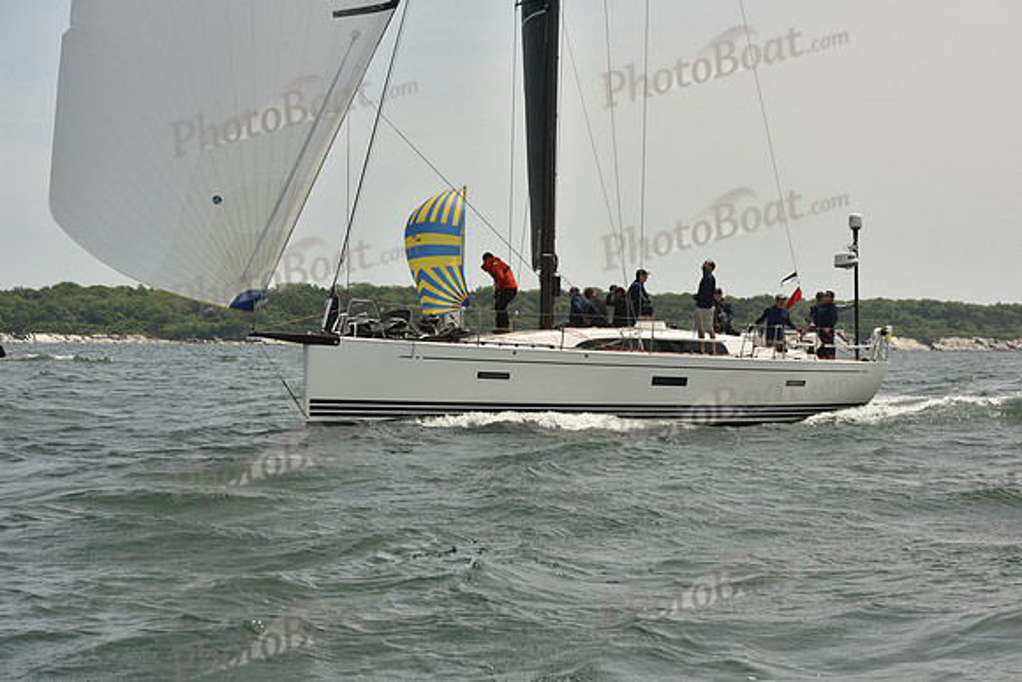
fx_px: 1988
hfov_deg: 28.8
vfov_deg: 19.5
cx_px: 511
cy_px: 341
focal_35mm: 70
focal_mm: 70
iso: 400
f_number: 10
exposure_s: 1/1600
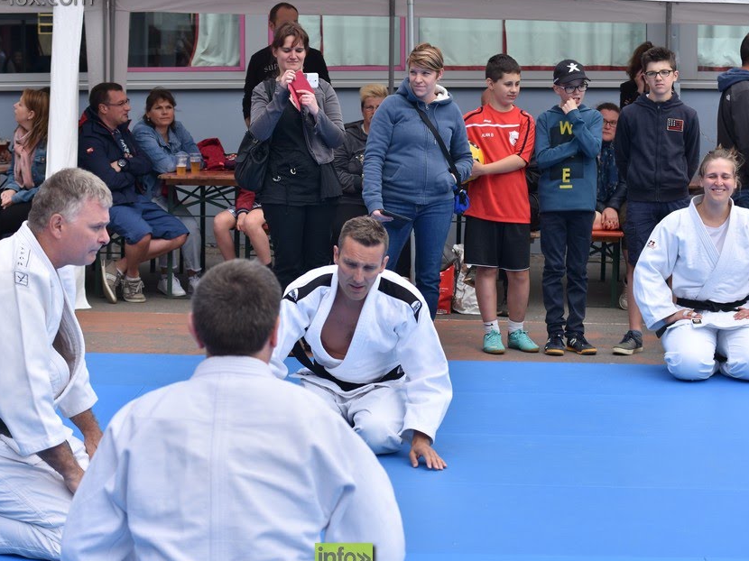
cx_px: 344
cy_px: 285
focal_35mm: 89
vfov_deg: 16.6
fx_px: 1925
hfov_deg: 22.0
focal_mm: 50
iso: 100
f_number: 5
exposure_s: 1/500
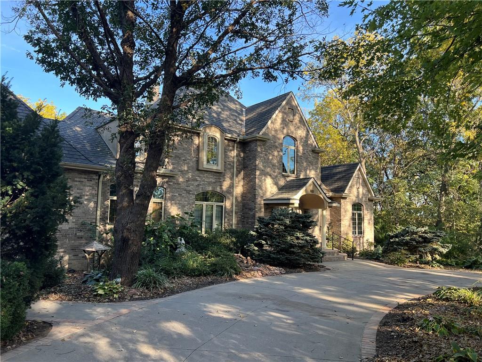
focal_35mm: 26
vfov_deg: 53.1
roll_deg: -1.3
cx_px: 241
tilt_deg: +5.2
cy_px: 181
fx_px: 362
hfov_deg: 67.3
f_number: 1.5
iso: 50
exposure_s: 1/389
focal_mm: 5.7
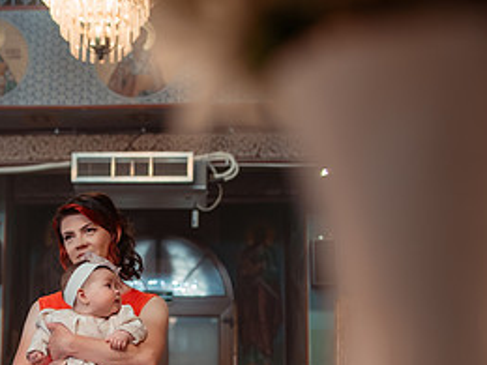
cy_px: 302
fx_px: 1055
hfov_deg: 25.4
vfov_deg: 19.4
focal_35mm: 75
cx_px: 82
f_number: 2.8
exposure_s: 1/200
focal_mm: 35
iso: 1600
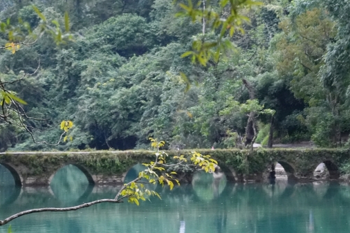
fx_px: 1613
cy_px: 129
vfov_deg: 8.3
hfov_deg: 12.4
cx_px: 162
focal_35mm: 166
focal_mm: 70
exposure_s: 1/100
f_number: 4
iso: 4000
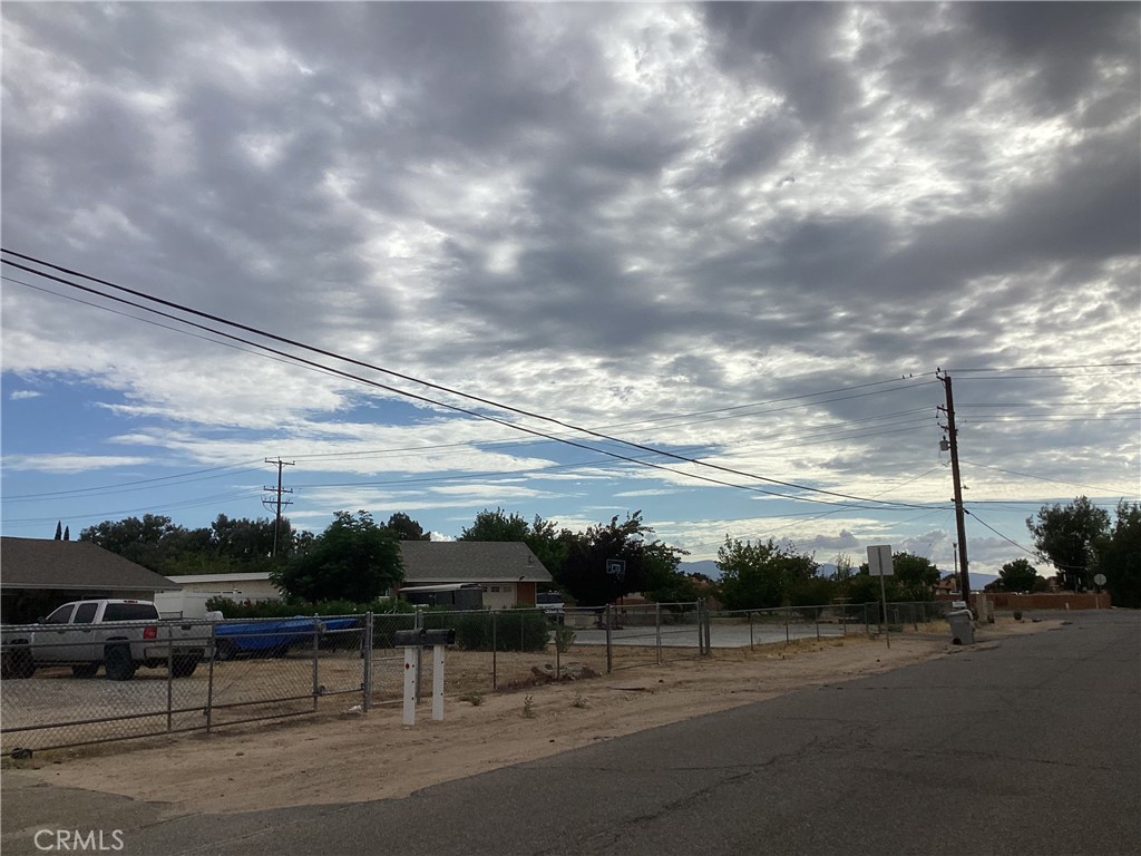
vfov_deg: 45.4
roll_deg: +0.7
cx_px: 570
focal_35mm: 31
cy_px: 428
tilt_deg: +10.0
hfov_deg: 58.4
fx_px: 1022
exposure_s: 1/3401
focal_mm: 3.3
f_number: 2.4
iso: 25
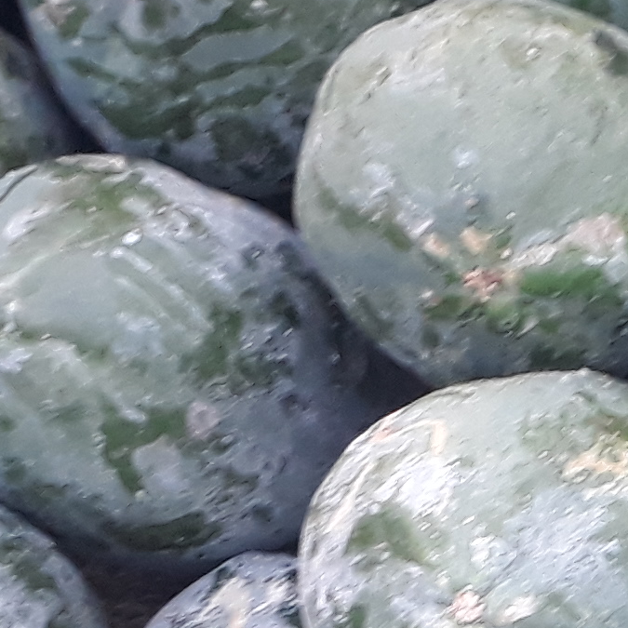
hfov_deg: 11.3
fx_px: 2997
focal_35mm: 146
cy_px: 1143
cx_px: 1064
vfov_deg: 11.1
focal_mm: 3.6
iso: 80
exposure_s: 1/30
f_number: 1.9
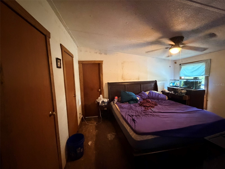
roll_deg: +2.4
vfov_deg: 85.7
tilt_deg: -4.5
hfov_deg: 102.1
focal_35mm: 14
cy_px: 84
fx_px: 91
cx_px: 112
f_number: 2.2
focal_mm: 2.22
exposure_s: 1/40
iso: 1600
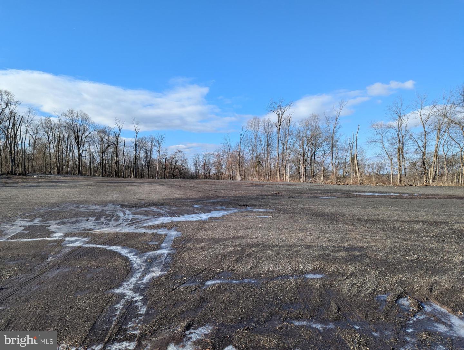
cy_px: 175
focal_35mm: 24
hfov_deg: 71.5
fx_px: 322
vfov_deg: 56.9
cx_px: 232
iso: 46
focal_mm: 6.81
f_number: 1.85
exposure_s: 1/1451
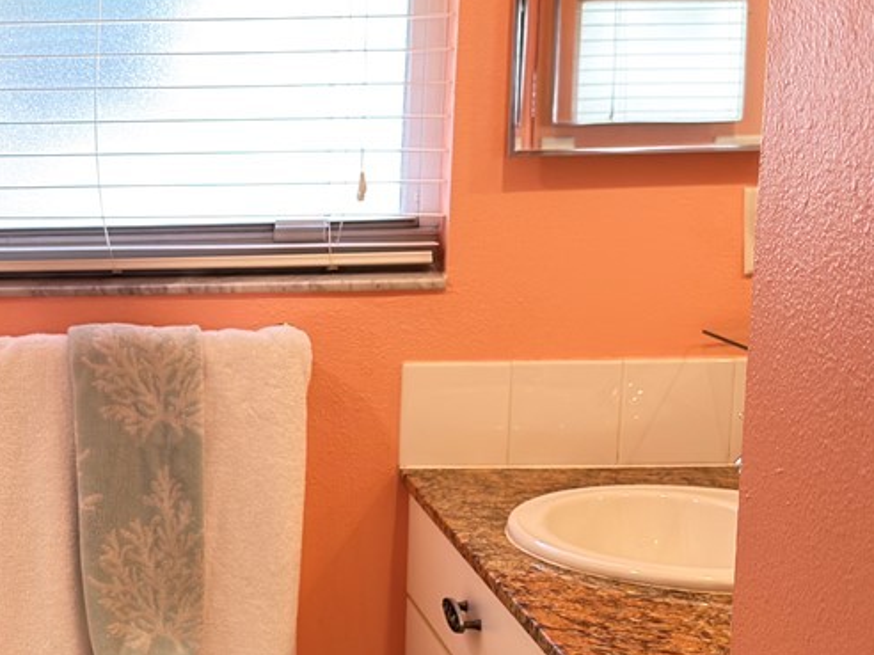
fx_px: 1969
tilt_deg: -12.6
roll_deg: +1.3
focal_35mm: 78
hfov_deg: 23.9
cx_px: -11
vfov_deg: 18.8
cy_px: 492
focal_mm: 6.76
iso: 200
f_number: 1.78
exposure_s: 1/60
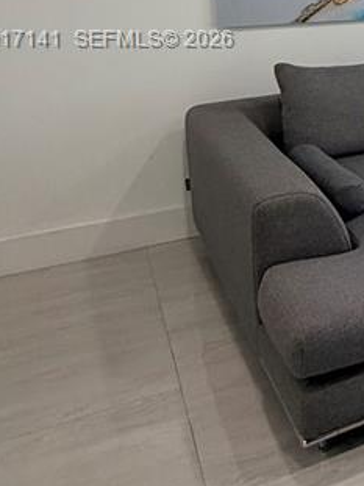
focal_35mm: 54
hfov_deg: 20.0
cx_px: 647
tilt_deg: -8.8
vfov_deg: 33.5
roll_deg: -0.8
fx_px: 758
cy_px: 41
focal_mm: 2.22
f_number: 2.2
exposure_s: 1/120
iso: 160
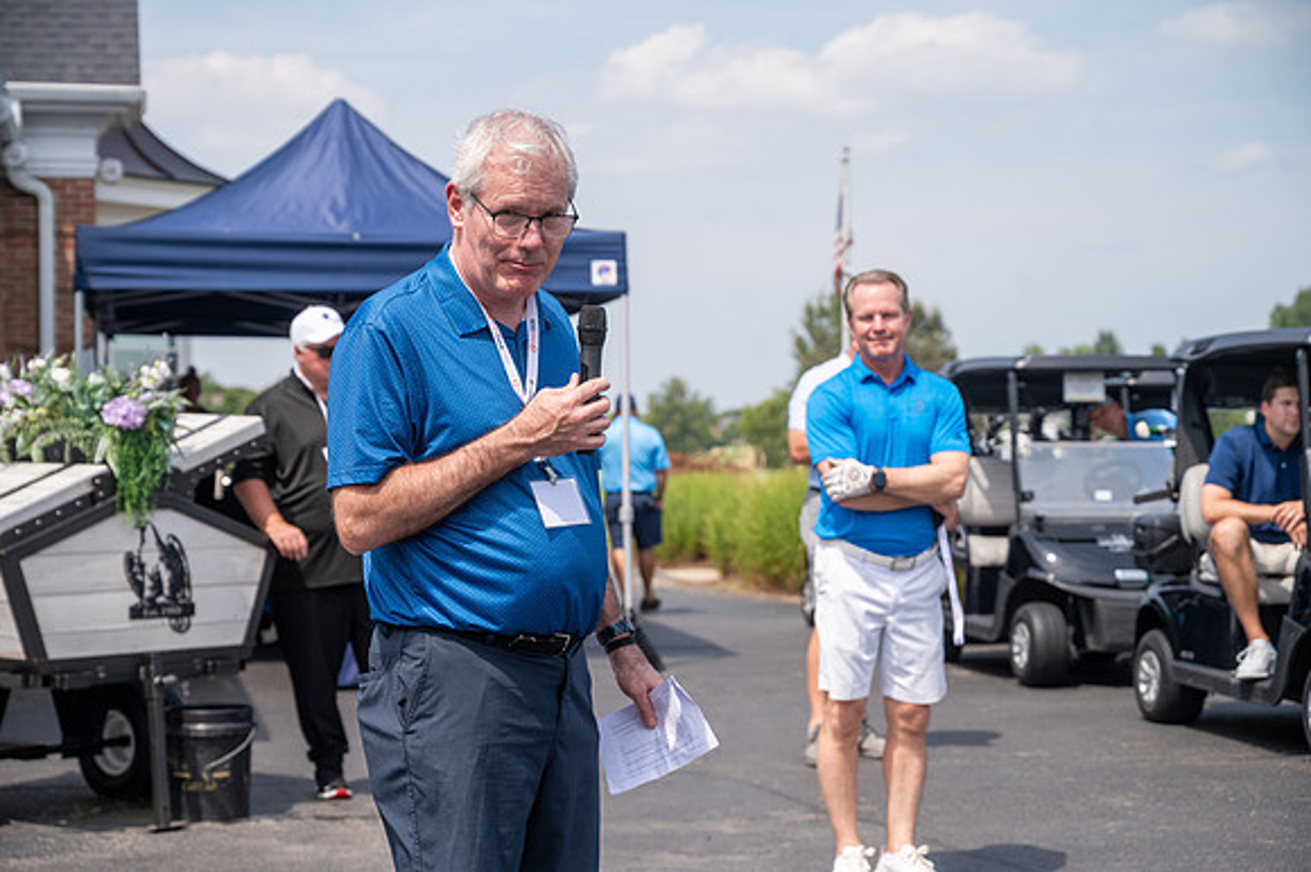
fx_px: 2548
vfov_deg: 19.4
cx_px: 656
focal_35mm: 70
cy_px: 436
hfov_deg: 28.9
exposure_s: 1/1600
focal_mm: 70
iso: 250
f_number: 5
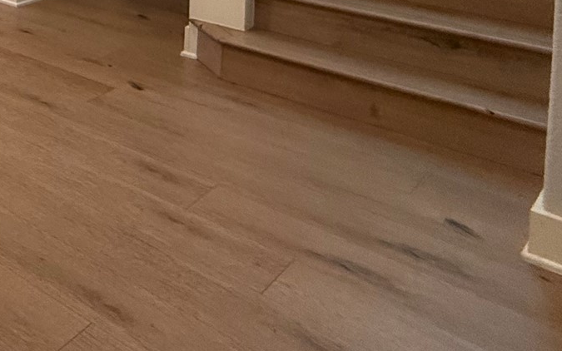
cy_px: -179
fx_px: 689
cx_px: -259
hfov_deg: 29.4
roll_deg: +0.2
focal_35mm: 45
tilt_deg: -2.2
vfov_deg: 23.0
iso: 200
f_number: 2.2
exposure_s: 1/120
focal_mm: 2.22
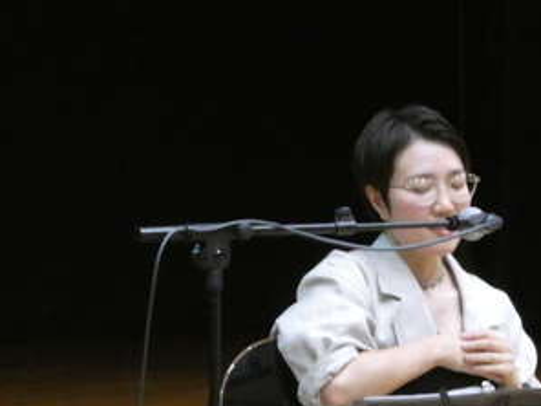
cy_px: 422
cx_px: 437
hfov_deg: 6.8
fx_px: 4564
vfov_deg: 5.1
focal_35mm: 292
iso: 1600
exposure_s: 1/8
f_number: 6.3
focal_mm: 24.2
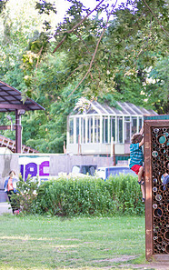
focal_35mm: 159
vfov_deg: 13.2
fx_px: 1170
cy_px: 161
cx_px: 183
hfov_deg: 8.2
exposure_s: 1/160
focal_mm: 80
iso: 500
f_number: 3.5
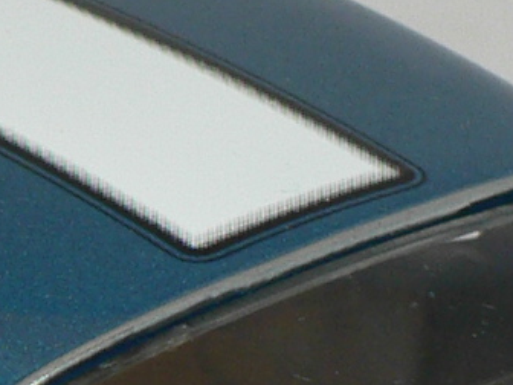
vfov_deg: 2.3
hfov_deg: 3.0
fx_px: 9722
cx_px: 29
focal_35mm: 656
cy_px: 495
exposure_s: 1/60
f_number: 3.2
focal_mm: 14.3
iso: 80
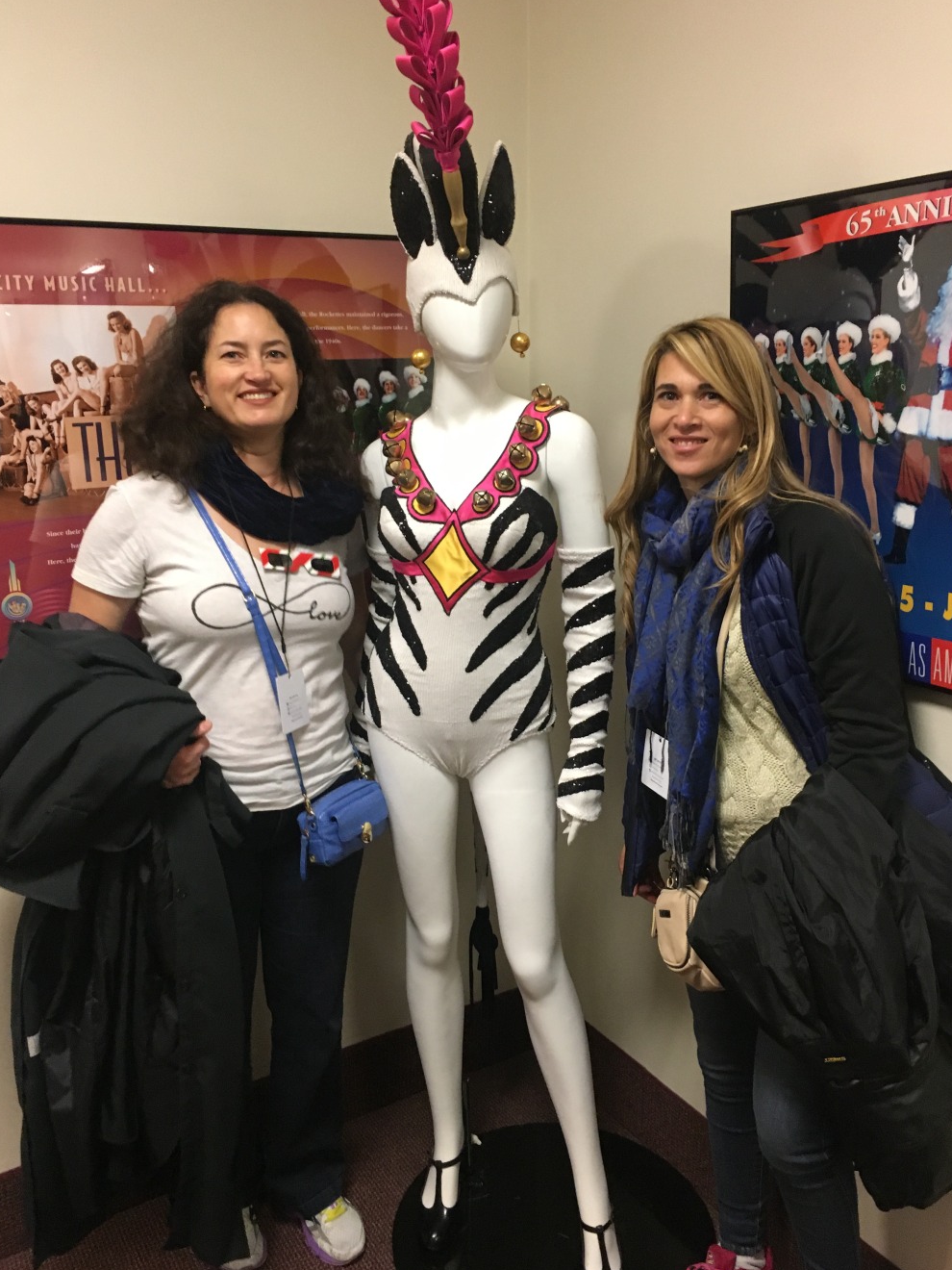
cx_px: 485
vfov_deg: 60.0
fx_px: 1100
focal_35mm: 30
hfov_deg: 46.8
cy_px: 630
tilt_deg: -10.6
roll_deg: +2.1
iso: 200
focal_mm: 4.15
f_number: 2.2
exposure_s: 1/24
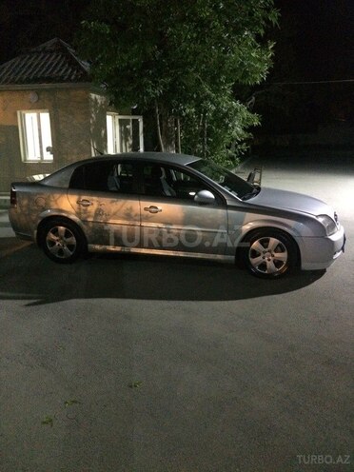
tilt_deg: -13.2
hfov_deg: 48.2
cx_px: 177
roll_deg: +1.5
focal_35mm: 29
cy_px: 236
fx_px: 395
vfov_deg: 61.7
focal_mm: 4.15
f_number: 2.2
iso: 1000
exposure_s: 1/17
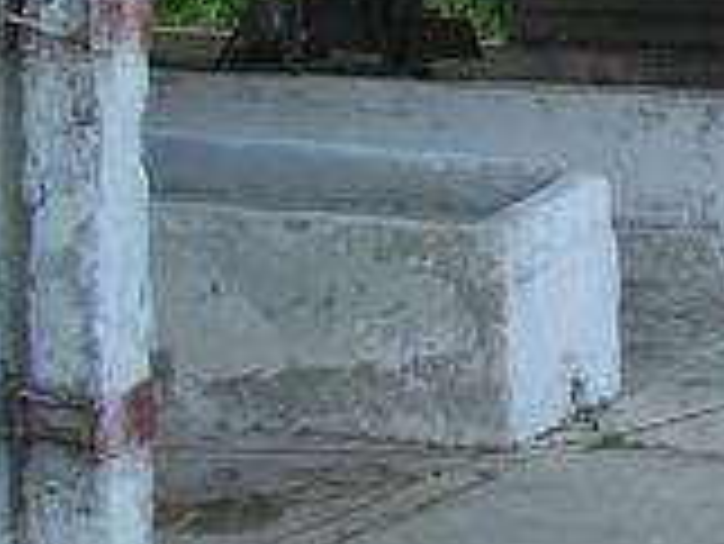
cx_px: 926
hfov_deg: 12.7
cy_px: 112
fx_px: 3161
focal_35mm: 151
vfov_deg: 9.8
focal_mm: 7.9
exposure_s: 1/250
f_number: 2.8
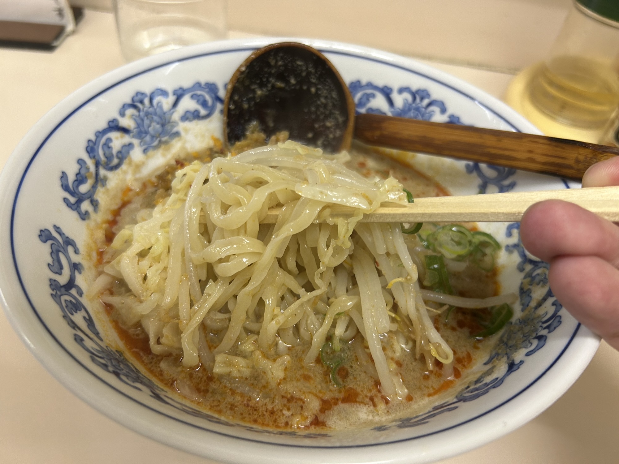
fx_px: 465
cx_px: 310
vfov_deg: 53.1
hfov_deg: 67.3
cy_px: 232
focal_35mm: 26
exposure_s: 1/50
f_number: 1.5
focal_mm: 5.7
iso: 100
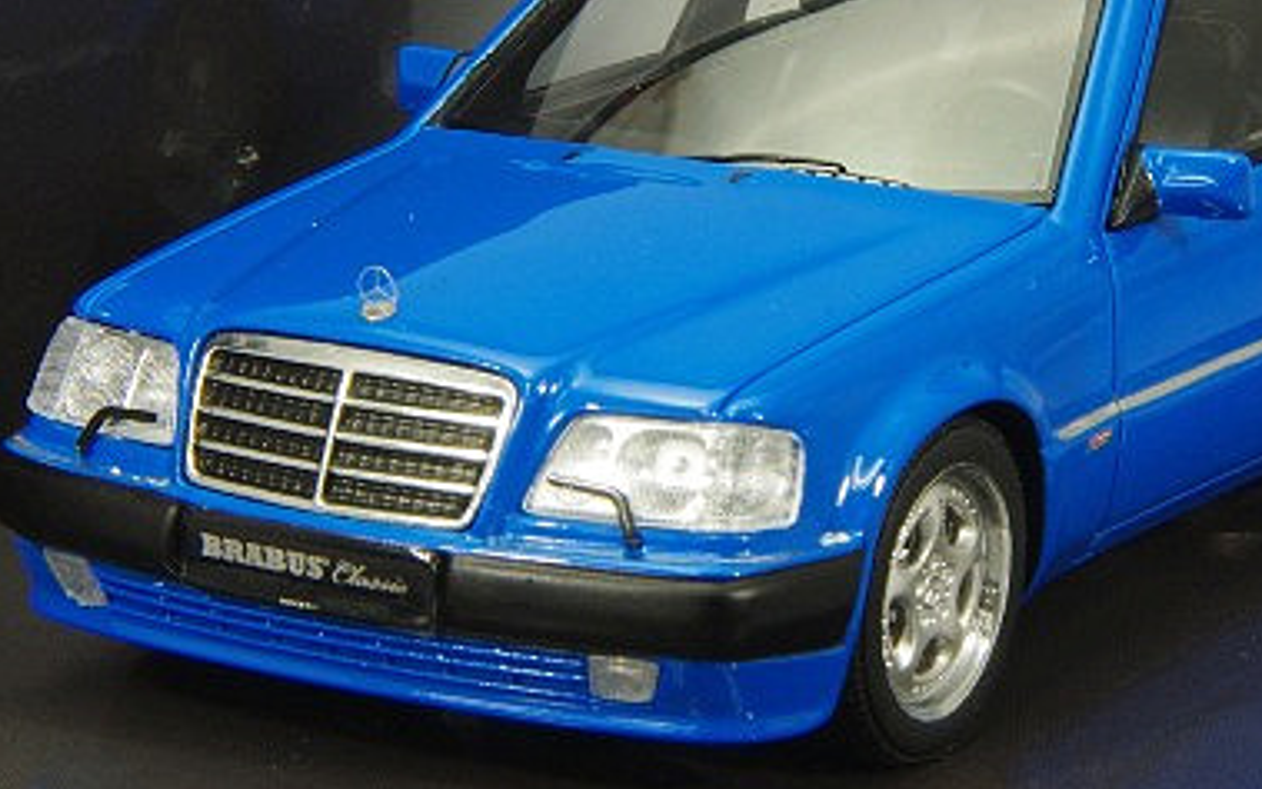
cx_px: 846
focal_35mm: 193
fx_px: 6639
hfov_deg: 10.8
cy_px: 228
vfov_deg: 6.8
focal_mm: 75
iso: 400
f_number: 32
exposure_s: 1
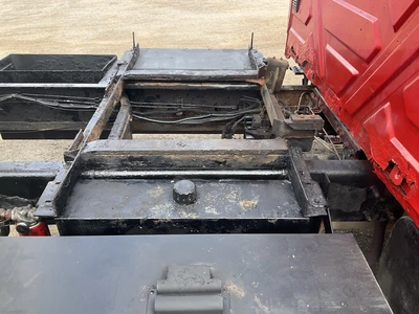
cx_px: 210
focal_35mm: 29
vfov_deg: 48.2
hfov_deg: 61.7
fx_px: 351
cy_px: 157
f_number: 1.8
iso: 25
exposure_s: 1/218
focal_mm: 3
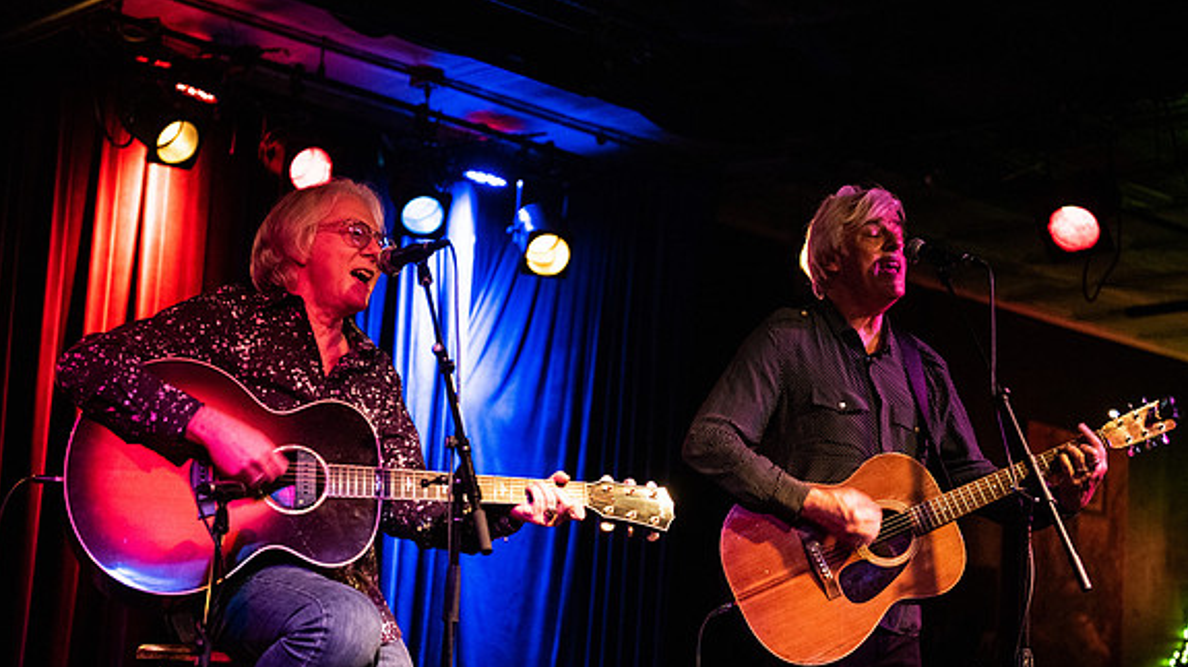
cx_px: 591
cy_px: 348
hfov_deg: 28.6
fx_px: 2330
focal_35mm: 74
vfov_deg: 16.3
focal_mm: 70
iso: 3200
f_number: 3.2
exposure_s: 1/60
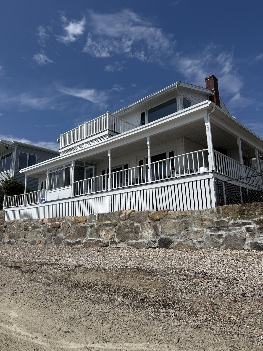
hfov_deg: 56.8
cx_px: 132
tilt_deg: +15.3
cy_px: 176
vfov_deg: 71.6
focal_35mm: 24
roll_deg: -0.3
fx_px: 243
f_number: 1.78
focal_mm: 6.76
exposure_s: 1/11905
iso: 80
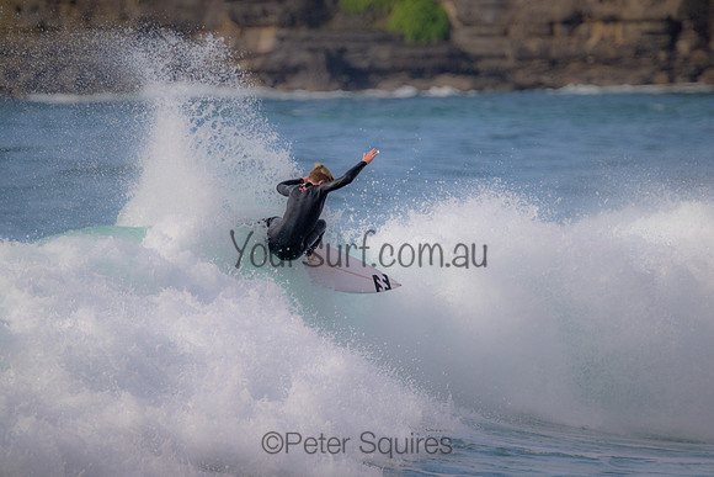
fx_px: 15870
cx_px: 357
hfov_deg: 2.6
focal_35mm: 800
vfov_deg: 1.7
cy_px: 238
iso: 1100
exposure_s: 1/2000
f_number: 11
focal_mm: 800
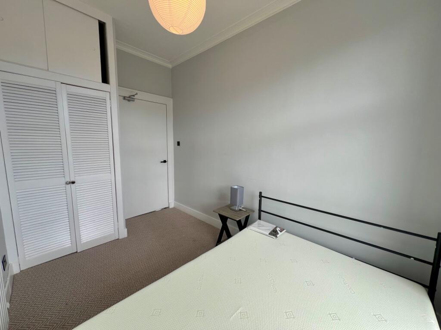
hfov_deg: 106.2
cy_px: 165
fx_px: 166
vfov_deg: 89.9
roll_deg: -1.3
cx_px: 220
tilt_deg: -8.3
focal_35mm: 13
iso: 40
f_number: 1.8
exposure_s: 1/99
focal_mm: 1.57
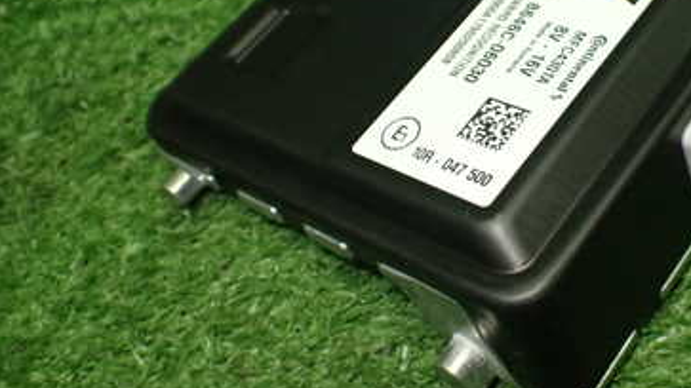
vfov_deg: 22.2
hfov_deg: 37.7
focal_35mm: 54
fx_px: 989
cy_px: 156
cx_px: 506
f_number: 2.3
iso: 400
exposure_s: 1/125
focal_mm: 5.4
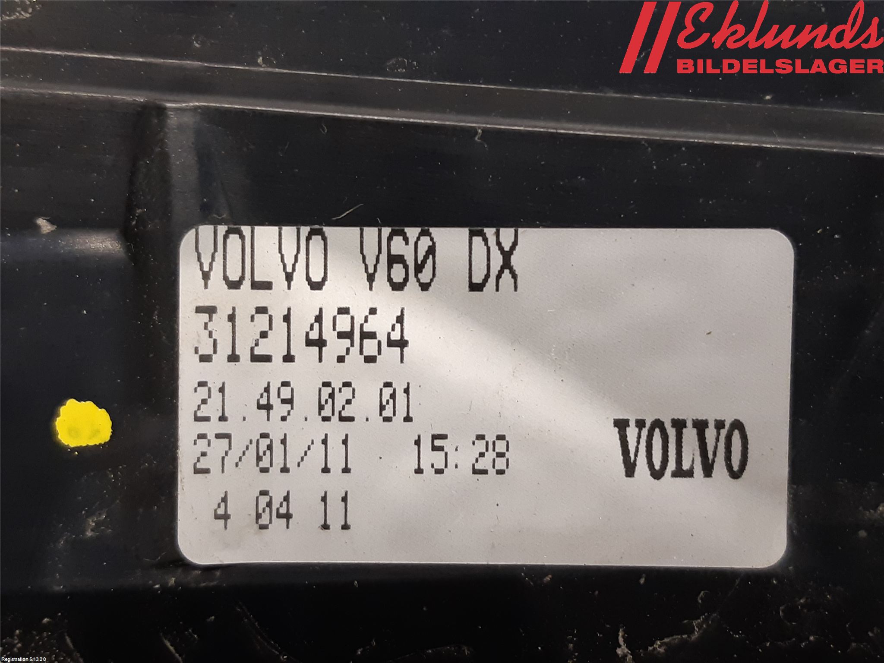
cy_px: 332
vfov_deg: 53.1
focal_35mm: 26
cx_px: 442
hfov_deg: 67.3
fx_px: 664
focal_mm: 3.93
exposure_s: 1/50
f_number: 1.7
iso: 125
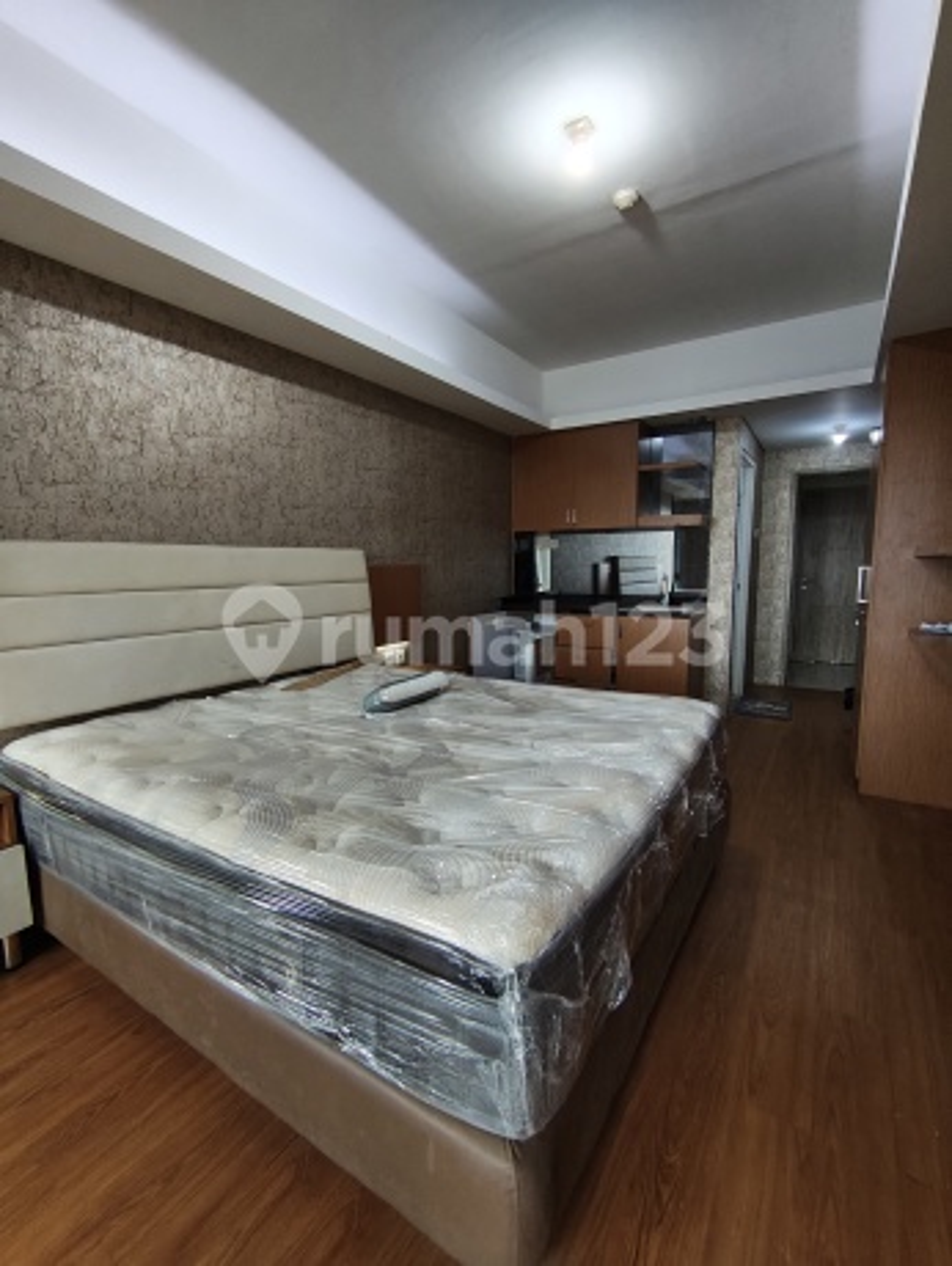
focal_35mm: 15
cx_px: 476
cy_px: 633
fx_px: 549
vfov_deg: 98.1
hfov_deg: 81.9
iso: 500
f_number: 2.2
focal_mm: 1.65
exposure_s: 1/50
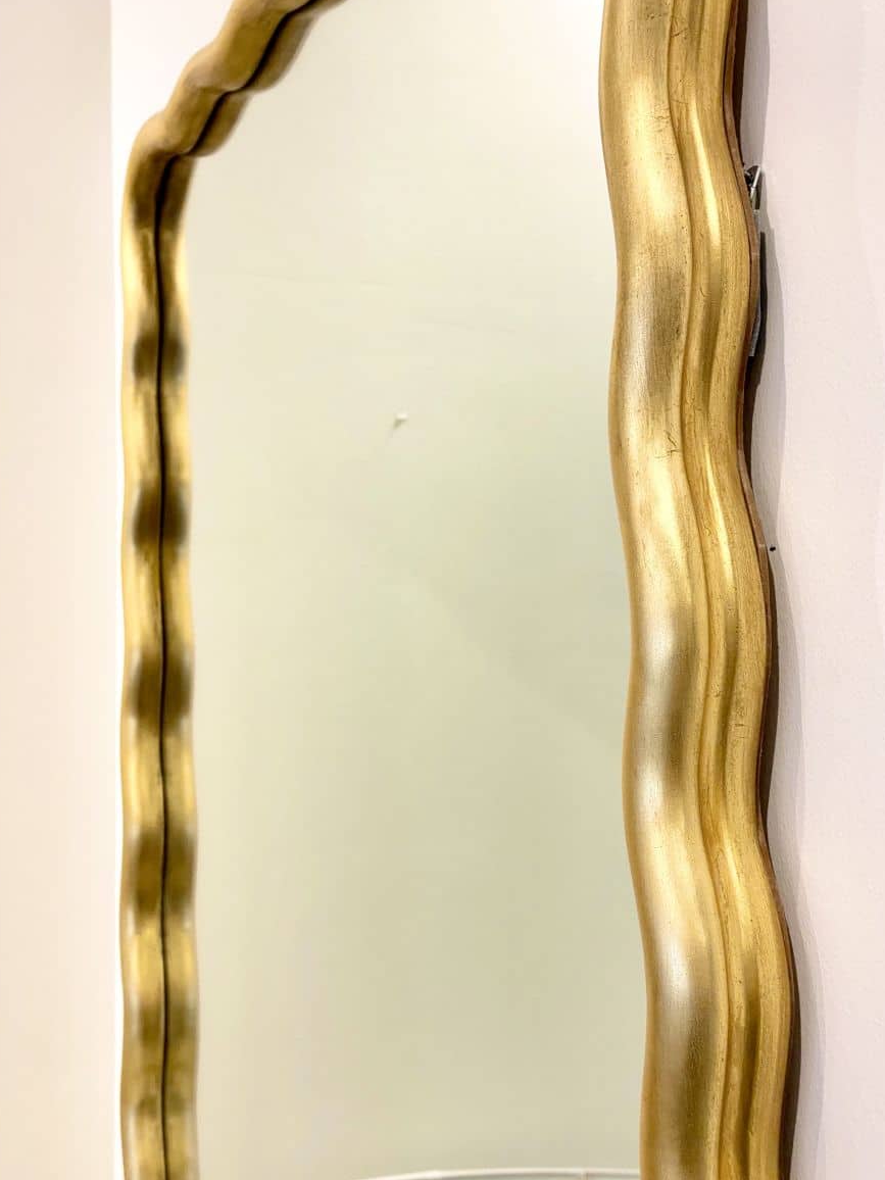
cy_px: 601
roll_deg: +1.1
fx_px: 1841
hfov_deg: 27.0
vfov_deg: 35.5
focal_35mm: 54
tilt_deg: +6.6
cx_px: 444
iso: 125
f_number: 2
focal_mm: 6
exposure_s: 1/120
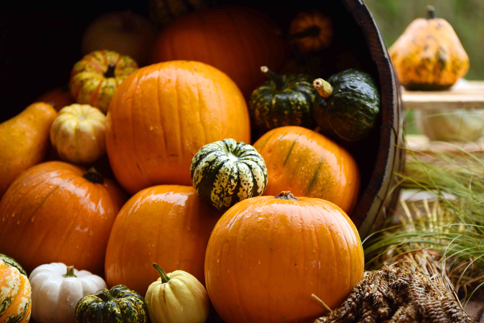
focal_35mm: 150
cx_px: 242
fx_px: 2017
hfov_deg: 13.7
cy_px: 162
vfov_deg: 9.2
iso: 500
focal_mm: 150
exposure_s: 1/800
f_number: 2.8
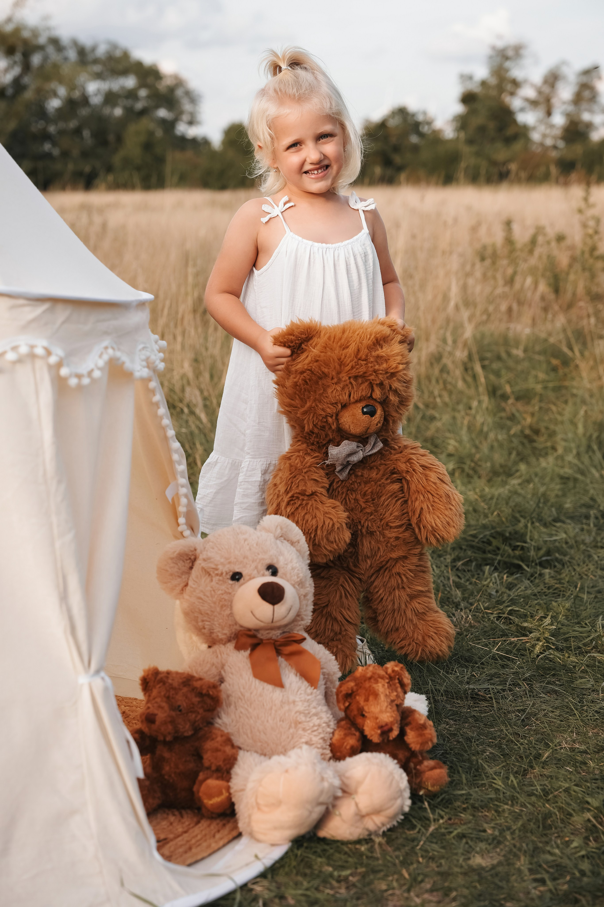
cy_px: 454
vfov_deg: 37.9
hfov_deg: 25.8
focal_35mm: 52
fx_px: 1321
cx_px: 302
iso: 100
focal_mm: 52.5
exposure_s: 1/320
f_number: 3.5
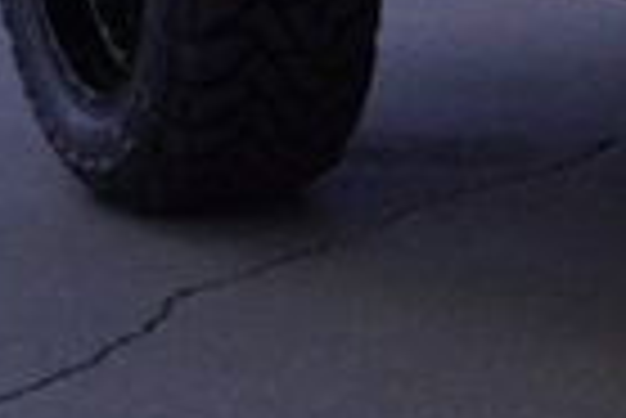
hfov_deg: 7.3
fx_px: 4230
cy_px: -180
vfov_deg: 5.6
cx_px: 1968
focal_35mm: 243
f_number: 9
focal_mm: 22
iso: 100
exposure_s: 1/125
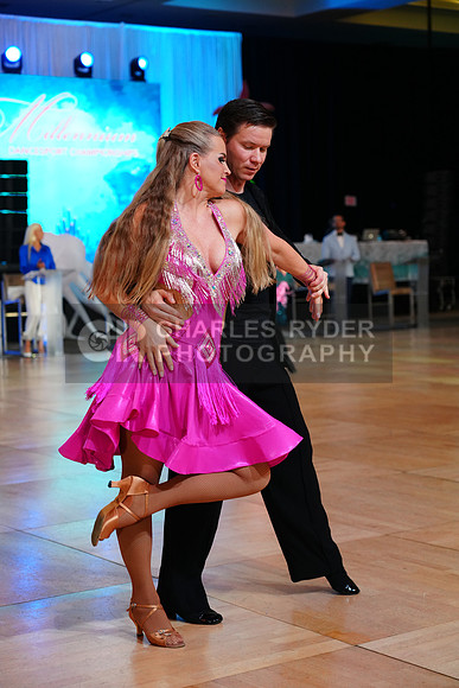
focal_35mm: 67
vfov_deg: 30.1
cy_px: 344
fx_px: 1281
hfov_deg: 20.3
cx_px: 230
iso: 2000
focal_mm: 67
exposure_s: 1/400
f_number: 4
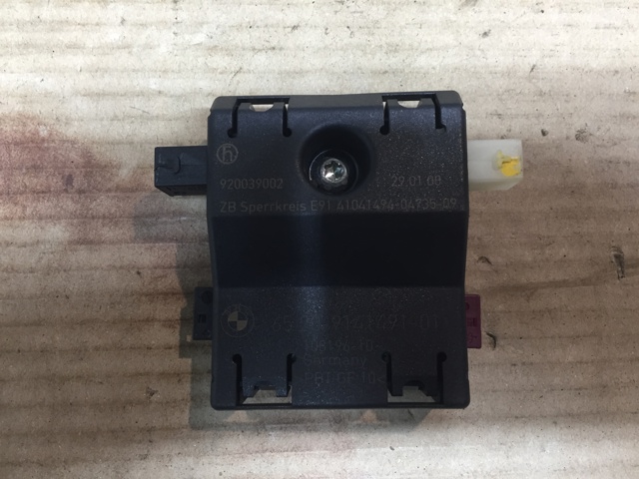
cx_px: 320
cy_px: 240
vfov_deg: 48.2
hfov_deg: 61.7
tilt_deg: -82.0
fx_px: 535
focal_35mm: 29
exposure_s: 1/33
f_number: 2.2
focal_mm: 4.15
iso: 125
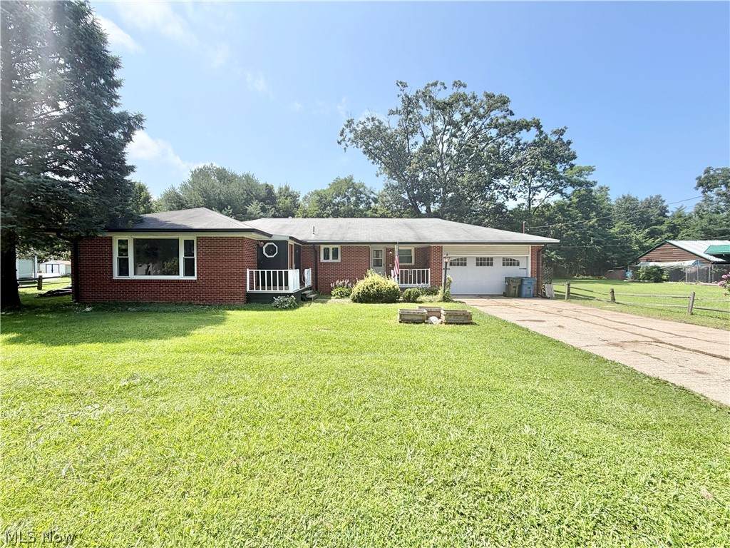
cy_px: 274
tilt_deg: -1.0
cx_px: 365
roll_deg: +0.7
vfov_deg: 85.7
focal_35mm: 14
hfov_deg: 102.1
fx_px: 295
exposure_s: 1/770
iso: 25
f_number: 2.2
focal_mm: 2.22
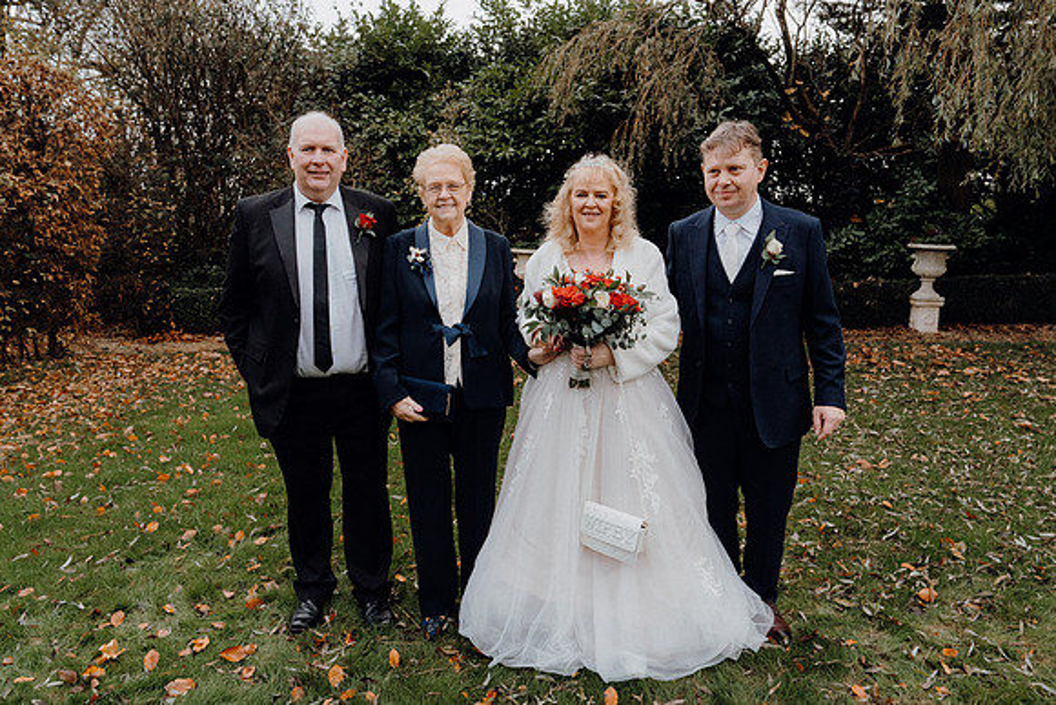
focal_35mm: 26
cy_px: 352
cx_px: 528
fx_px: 763
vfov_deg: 49.6
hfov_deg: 69.4
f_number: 5
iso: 3200
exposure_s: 1/250
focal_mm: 26
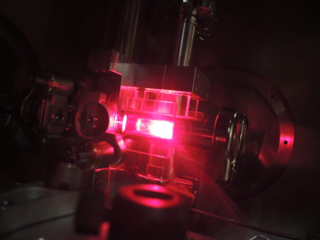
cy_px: 120
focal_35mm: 28
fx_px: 259
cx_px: 160
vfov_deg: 49.8
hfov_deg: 63.4
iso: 450
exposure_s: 1/8
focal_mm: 6
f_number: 2
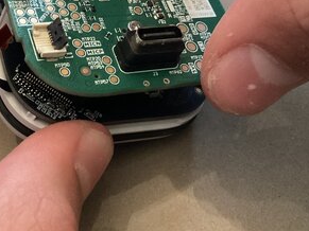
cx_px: 119
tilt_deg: -57.6
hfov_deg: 30.6
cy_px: 42
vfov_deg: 22.9
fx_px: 562
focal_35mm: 63
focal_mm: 3.3
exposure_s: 1/24
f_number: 2.4
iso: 640
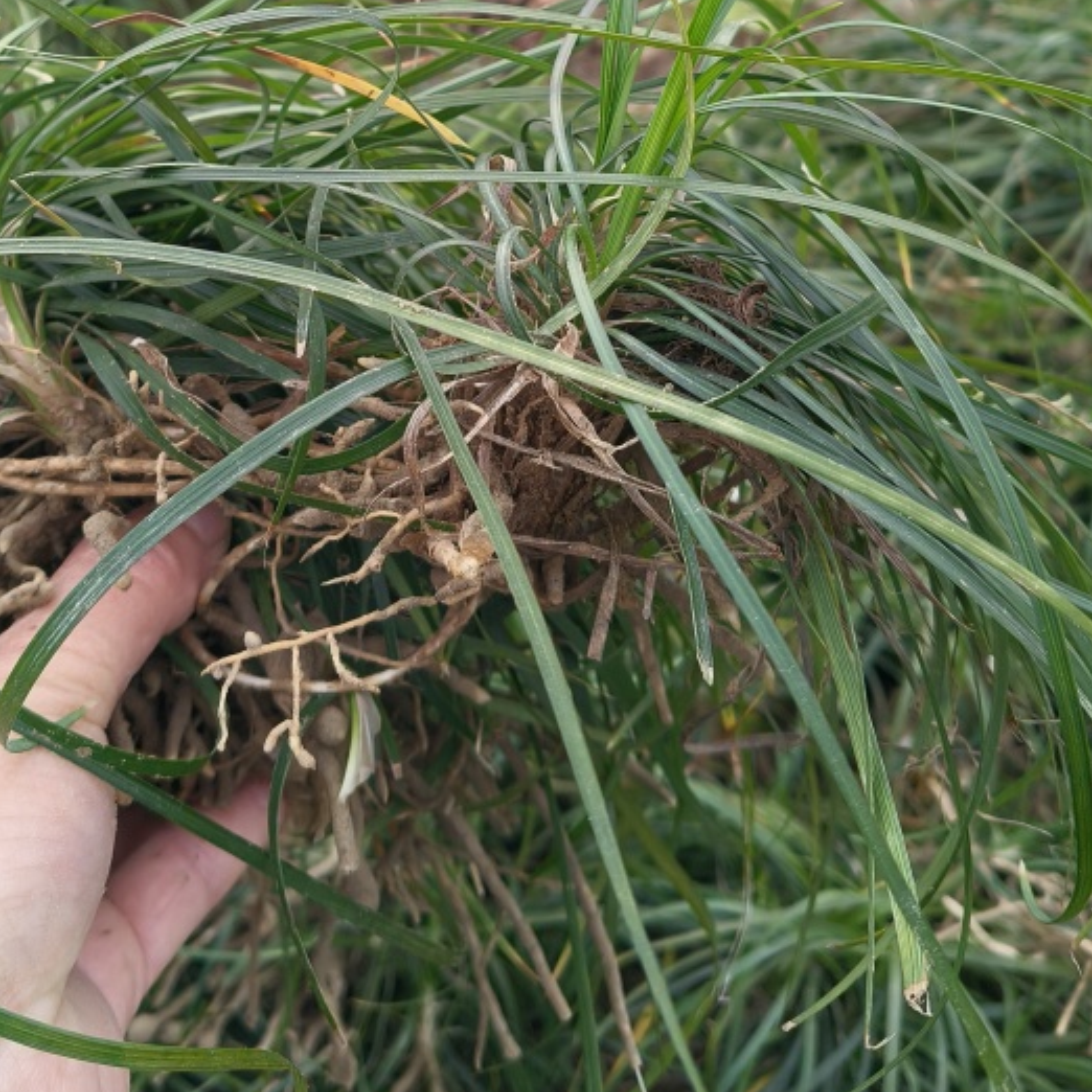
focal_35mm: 47
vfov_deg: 34.0
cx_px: 400
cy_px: 97
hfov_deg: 35.8
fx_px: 1677
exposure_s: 1/421
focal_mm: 4.84
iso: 80
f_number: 1.8
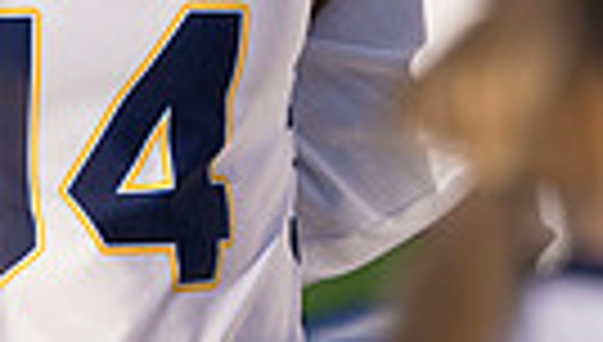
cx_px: 184
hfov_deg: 2.4
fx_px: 14499
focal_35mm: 905
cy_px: -214
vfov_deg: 1.4
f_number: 5.6
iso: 250
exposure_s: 1/1250
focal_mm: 200
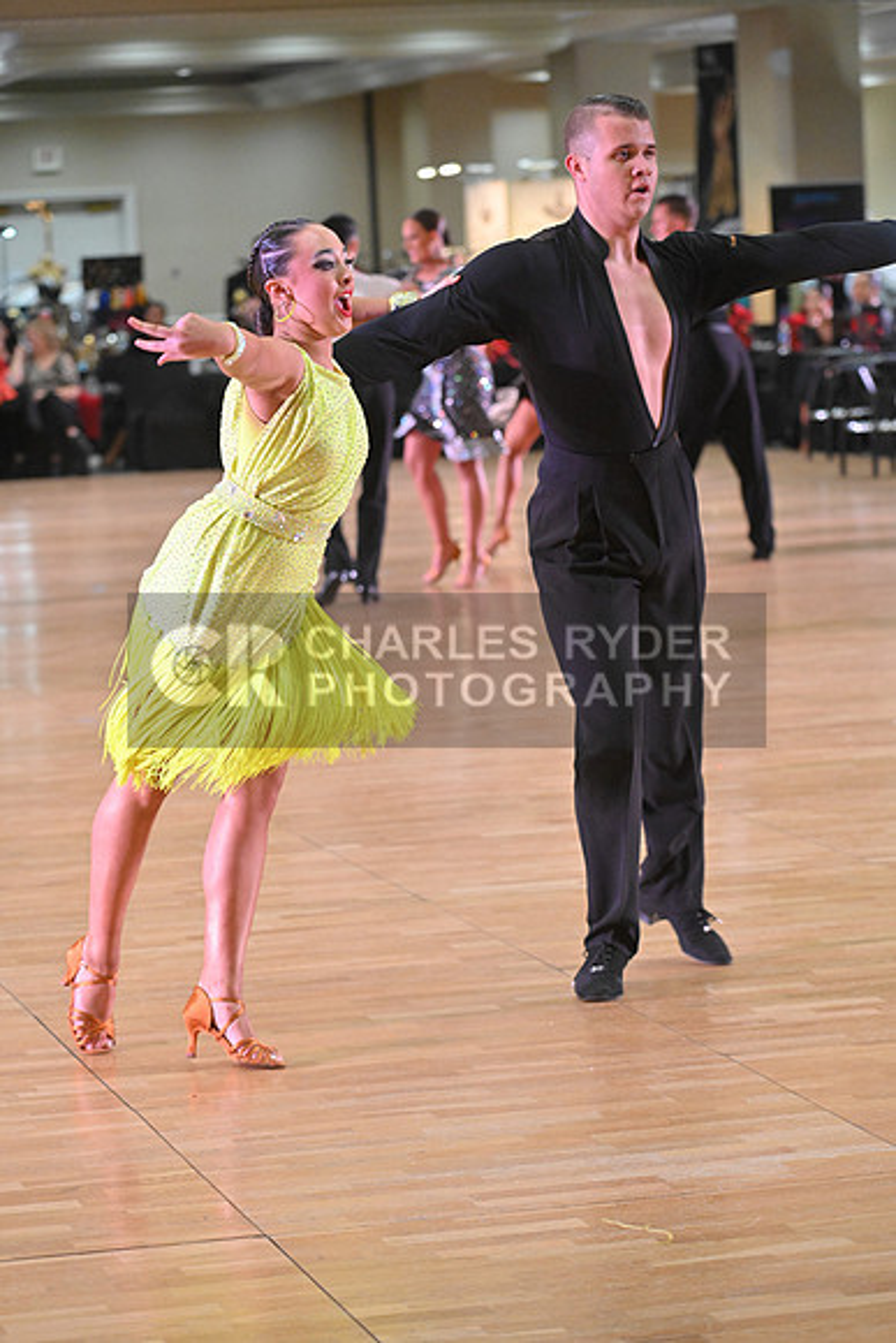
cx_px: 448
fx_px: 4328
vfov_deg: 17.6
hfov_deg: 11.8
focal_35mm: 116
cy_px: 672
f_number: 5
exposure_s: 1/400
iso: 5000
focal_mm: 116
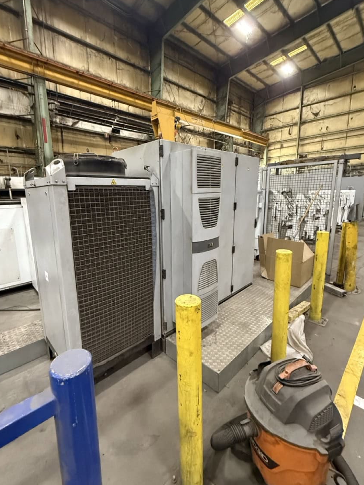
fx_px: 224
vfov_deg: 94.5
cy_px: 236
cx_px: 162
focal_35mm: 16
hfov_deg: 77.8
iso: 800
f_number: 2.2
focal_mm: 2.2
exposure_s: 1/60
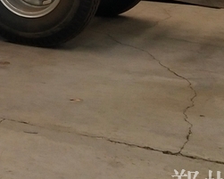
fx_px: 928
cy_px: -187
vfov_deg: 10.1
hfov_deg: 12.7
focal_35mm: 140
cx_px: -156
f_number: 1.8
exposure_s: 1/50
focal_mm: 3.95
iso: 260
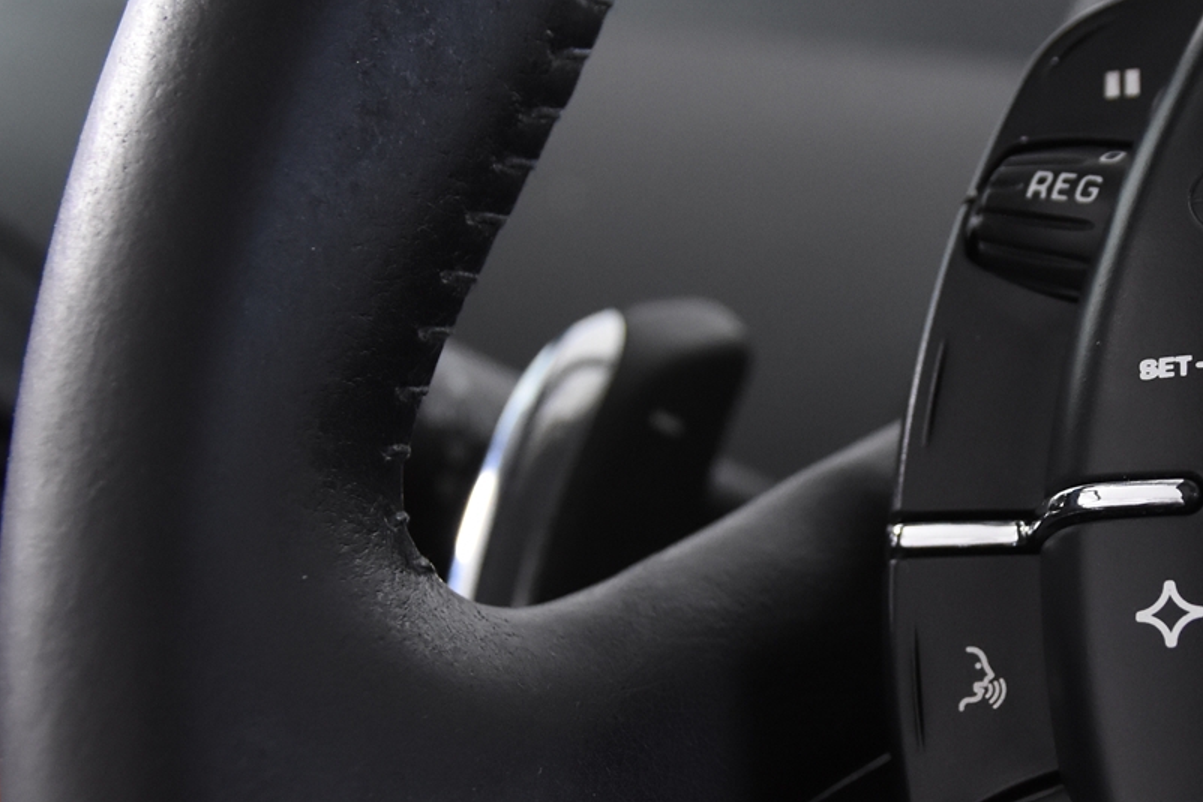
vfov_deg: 17.3
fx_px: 2640
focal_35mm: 79
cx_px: 987
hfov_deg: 25.2
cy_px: 504
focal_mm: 22
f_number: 4
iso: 1600
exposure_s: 1/60
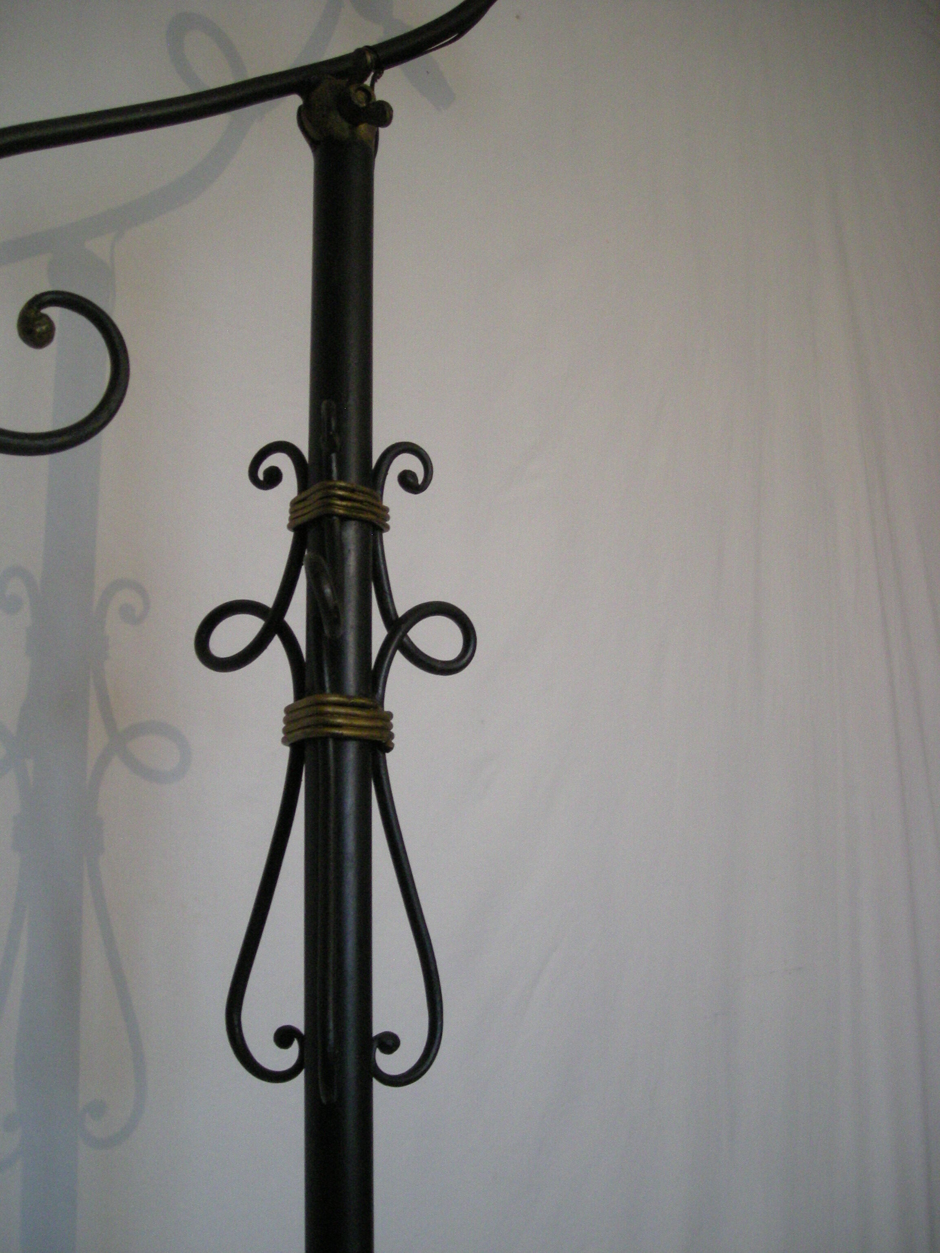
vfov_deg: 52.6
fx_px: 1267
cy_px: 626
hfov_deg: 40.7
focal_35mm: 35
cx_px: 470
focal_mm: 5.7
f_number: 2.8
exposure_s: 1/52.5
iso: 375
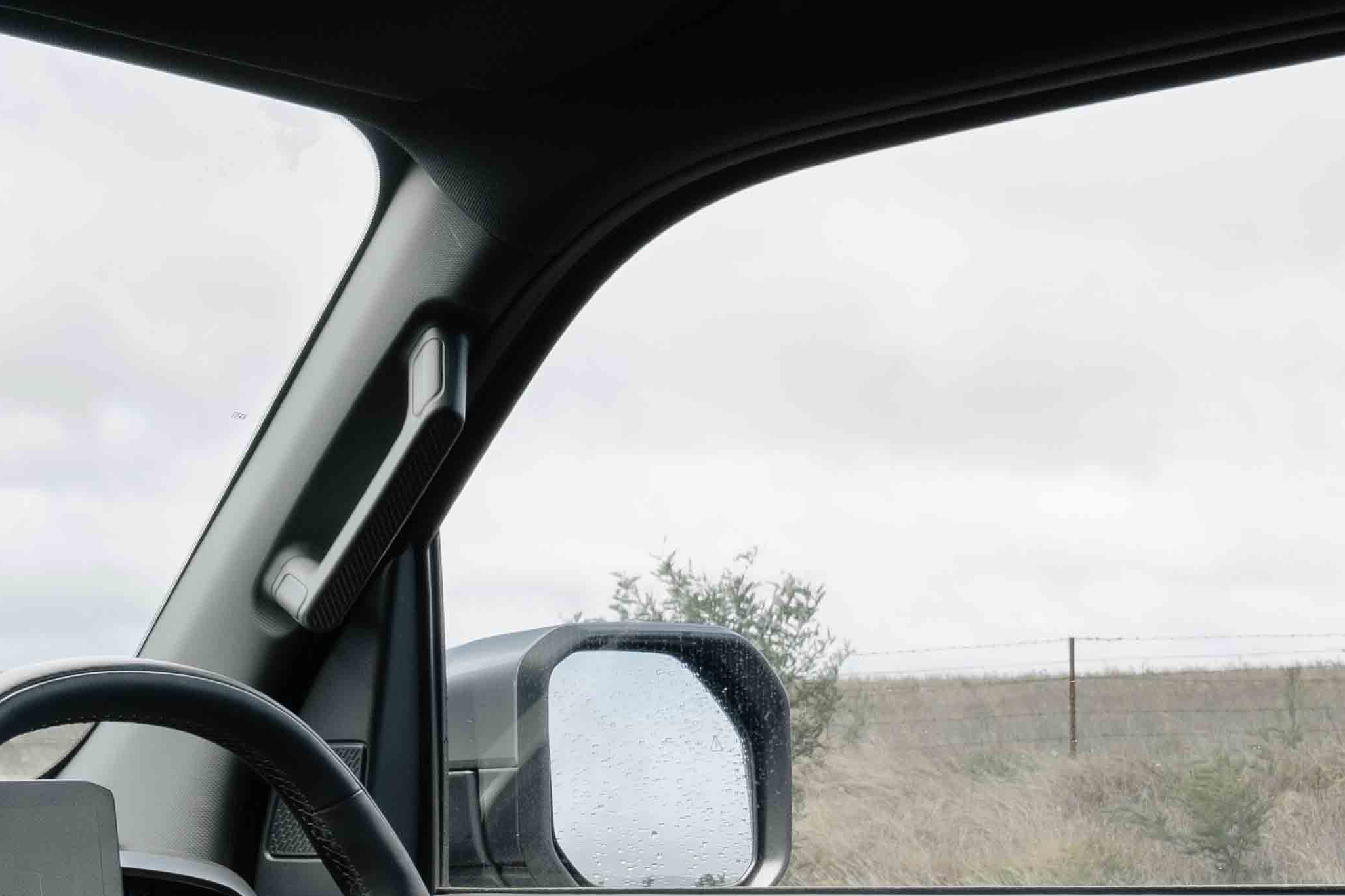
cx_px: -212
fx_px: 3063
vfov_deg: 16.3
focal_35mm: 82
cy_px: 911
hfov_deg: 23.0
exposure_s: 1/50
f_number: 11
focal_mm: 24
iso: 320
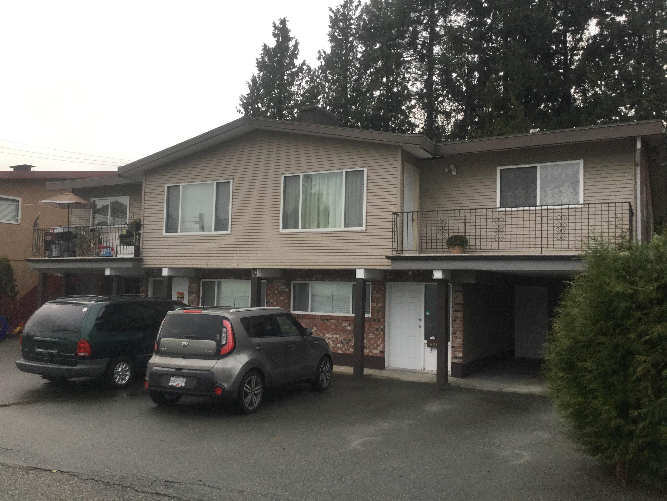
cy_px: 250
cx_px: 334
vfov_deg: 45.4
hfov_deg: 58.4
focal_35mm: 31
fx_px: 597
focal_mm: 3.3
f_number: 2.4
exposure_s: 1/40
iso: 25
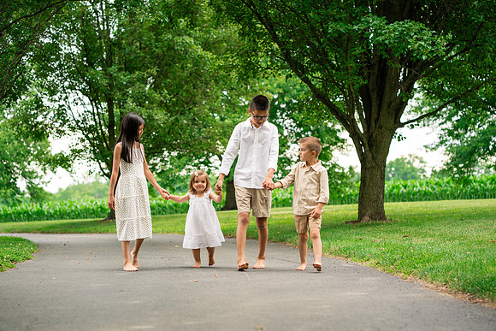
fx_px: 1171
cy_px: 166
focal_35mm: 85
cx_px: 248
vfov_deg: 16.1
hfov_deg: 23.9
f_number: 3.5
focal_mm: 85
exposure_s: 1/500
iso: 500
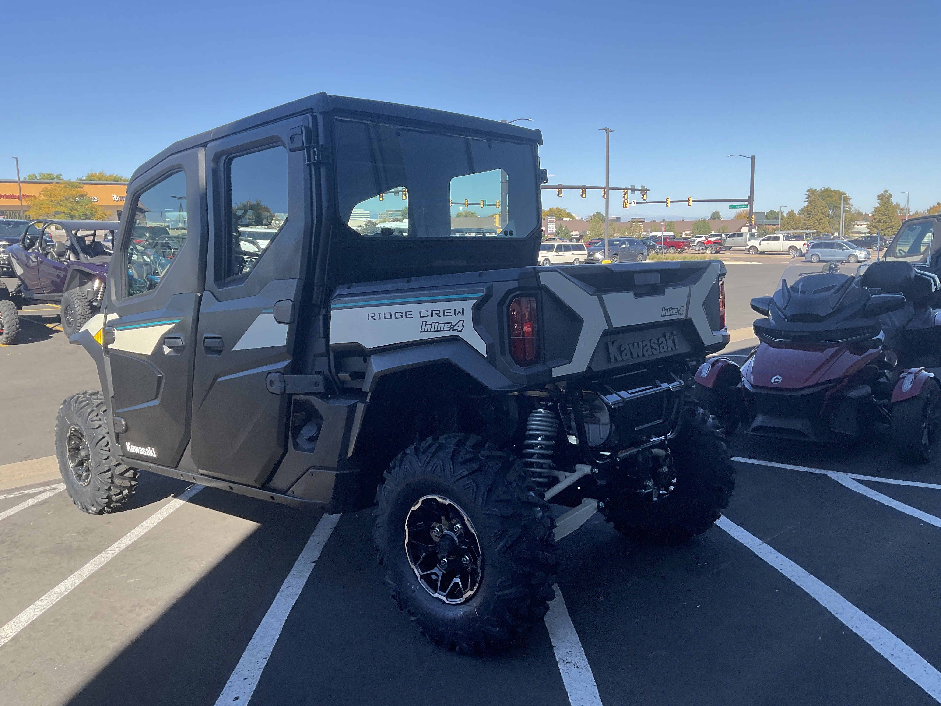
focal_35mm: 29
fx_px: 788
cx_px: 470
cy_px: 353
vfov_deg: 48.2
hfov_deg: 61.7
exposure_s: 1/842
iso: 16
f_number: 1.8
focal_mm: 3
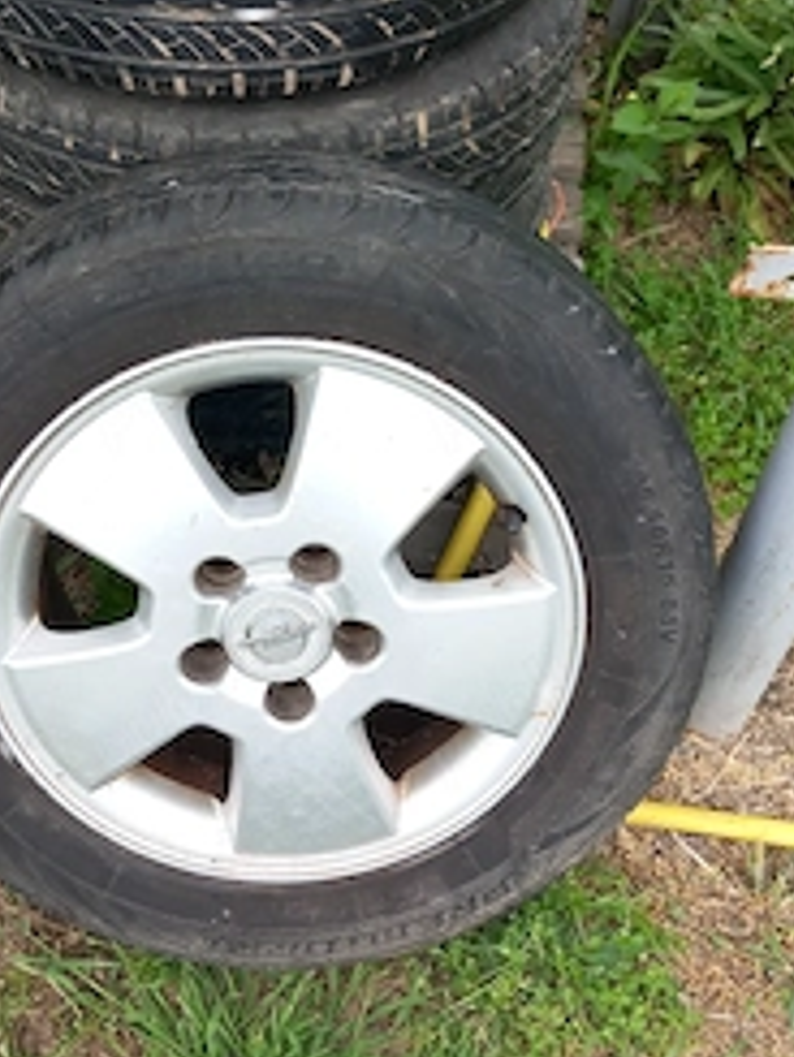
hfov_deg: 32.8
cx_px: 315
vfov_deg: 42.5
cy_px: 384
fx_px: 1344
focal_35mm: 44
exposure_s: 1/101
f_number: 1.8
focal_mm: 4
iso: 20
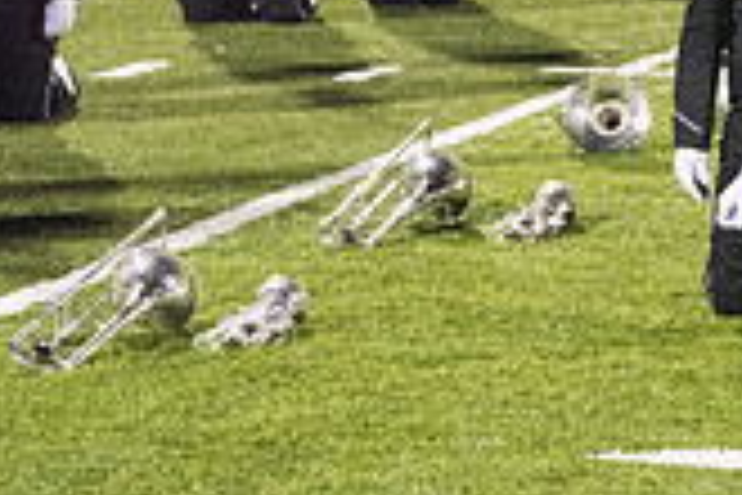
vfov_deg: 5.5
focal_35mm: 246
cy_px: -349
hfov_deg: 8.3
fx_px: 5070
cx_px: 845
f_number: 5.6
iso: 5000
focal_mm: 70
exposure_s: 1/320
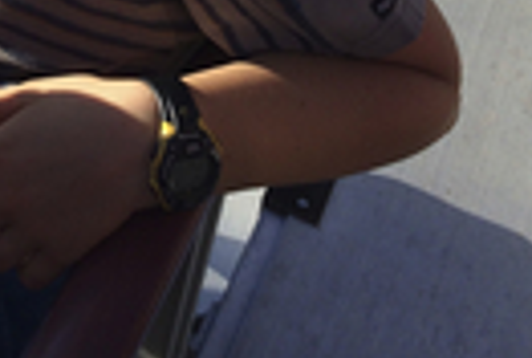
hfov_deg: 20.7
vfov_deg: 12.7
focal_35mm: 95
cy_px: -358
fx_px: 1407
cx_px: 4
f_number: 2.2
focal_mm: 4.12
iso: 32
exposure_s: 1/1709
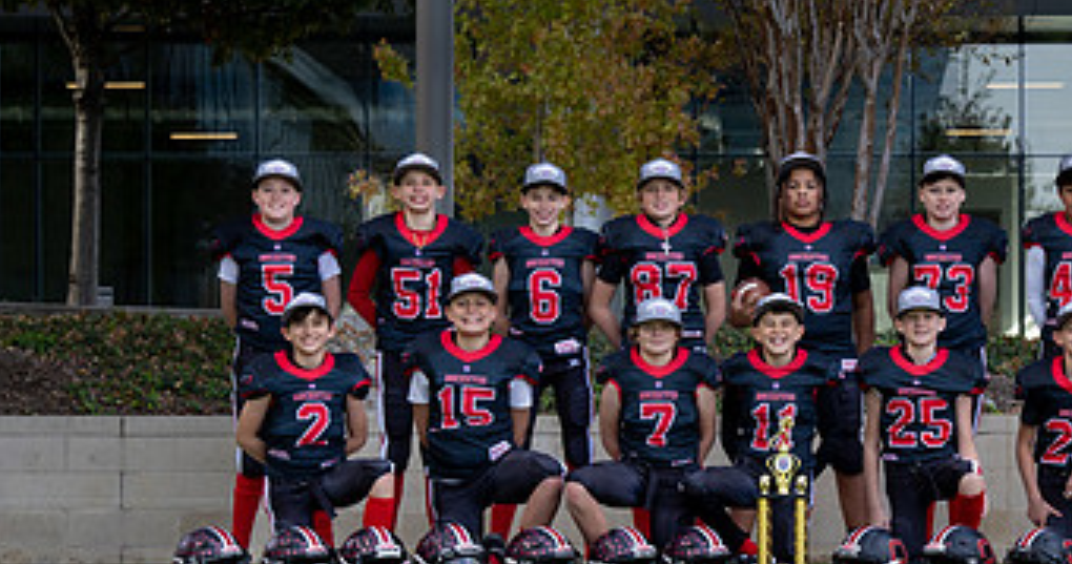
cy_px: 402
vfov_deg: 8.1
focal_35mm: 143
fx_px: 4004
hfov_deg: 15.2
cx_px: 818
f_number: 4.5
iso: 200
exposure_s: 1/500
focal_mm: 70
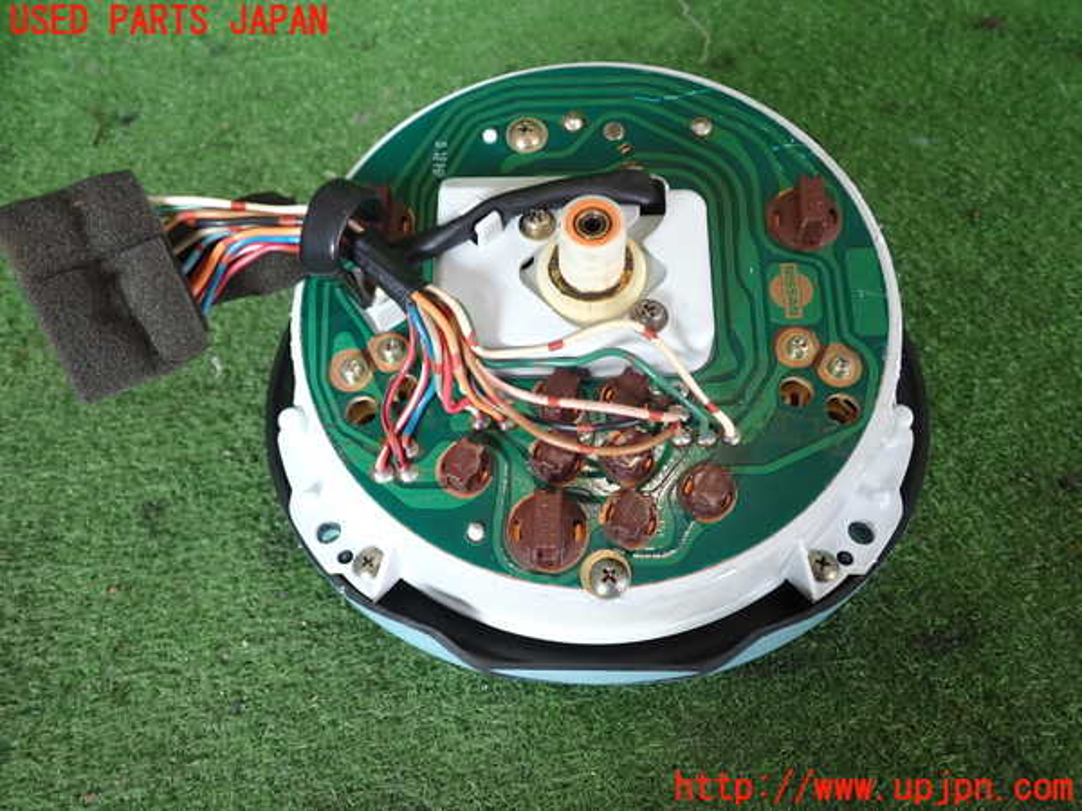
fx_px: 938
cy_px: 406
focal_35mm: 30
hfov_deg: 60.0
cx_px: 541
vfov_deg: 46.8
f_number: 2.3
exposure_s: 1/60
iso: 100
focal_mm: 5.4
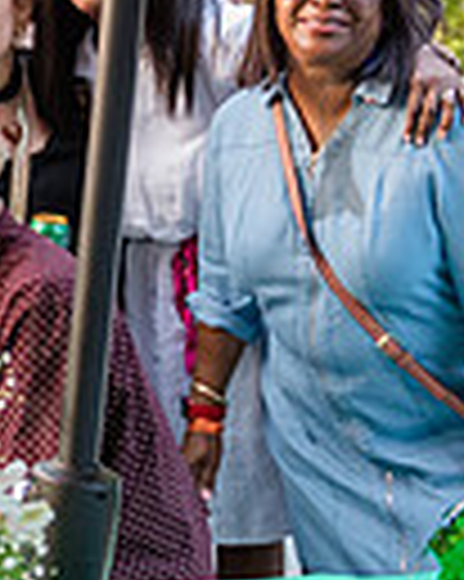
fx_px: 2286
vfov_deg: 14.4
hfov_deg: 10.2
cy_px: 79
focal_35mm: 133
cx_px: -629
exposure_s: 1/125
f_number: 2.8
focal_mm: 29
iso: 2000
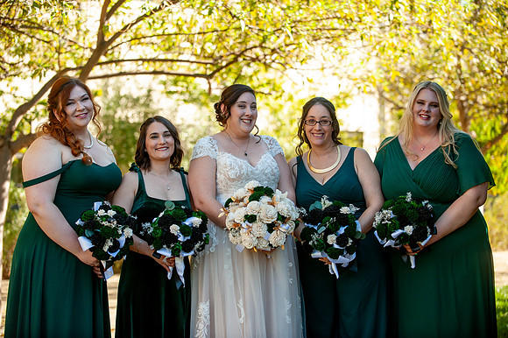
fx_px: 1438
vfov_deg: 13.4
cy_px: 169
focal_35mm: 102
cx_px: 254
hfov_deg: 20.0
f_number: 3.5
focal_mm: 102
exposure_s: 1/800
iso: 400
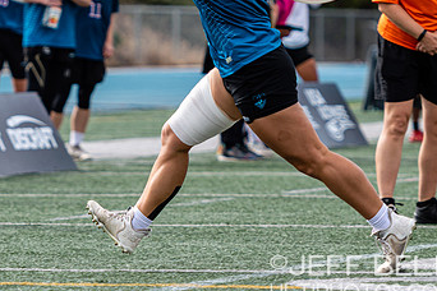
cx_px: 236
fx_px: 5171
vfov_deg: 3.2
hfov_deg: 4.8
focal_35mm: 426
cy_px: 71
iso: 100
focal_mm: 145
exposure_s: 1/1000
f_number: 2.8
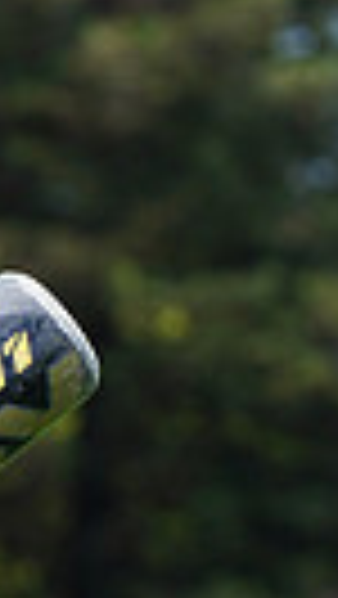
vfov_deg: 3.2
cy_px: 1209
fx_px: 10671
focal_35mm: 671
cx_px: -430
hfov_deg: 1.8
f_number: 10
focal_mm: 147
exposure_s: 1/200
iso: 200
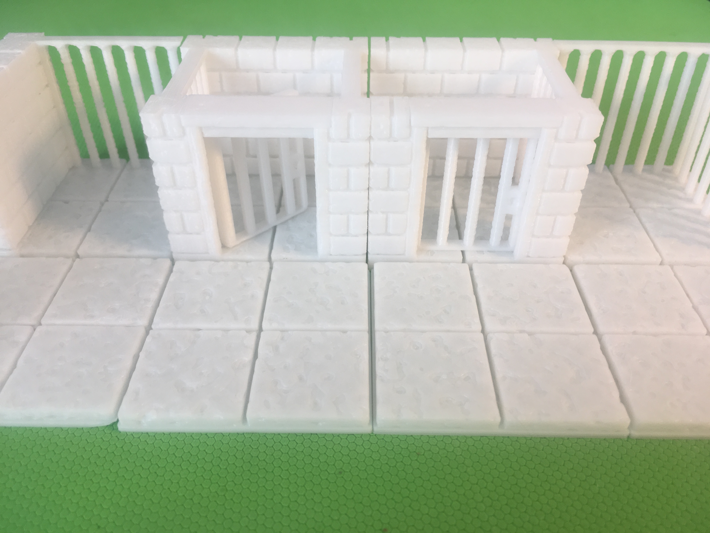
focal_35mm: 29
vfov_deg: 48.2
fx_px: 595
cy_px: 266
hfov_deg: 61.7
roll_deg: -2.3
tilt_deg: -37.2
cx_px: 355
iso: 25
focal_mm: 4.15
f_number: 2.2
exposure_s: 1/100
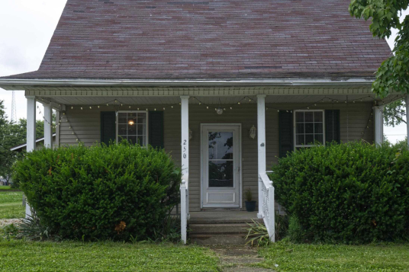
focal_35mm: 49
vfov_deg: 27.5
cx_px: 221
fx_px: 556
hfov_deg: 40.3
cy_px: 157
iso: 100
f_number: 13
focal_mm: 35
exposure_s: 1/40
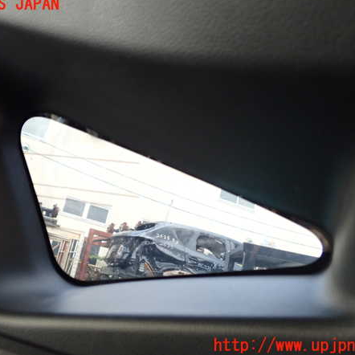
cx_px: 154
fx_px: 418
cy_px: 175
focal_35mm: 36
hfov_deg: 45.9
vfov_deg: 46.0
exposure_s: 1/30
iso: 400
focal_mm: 5.4
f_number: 2.3
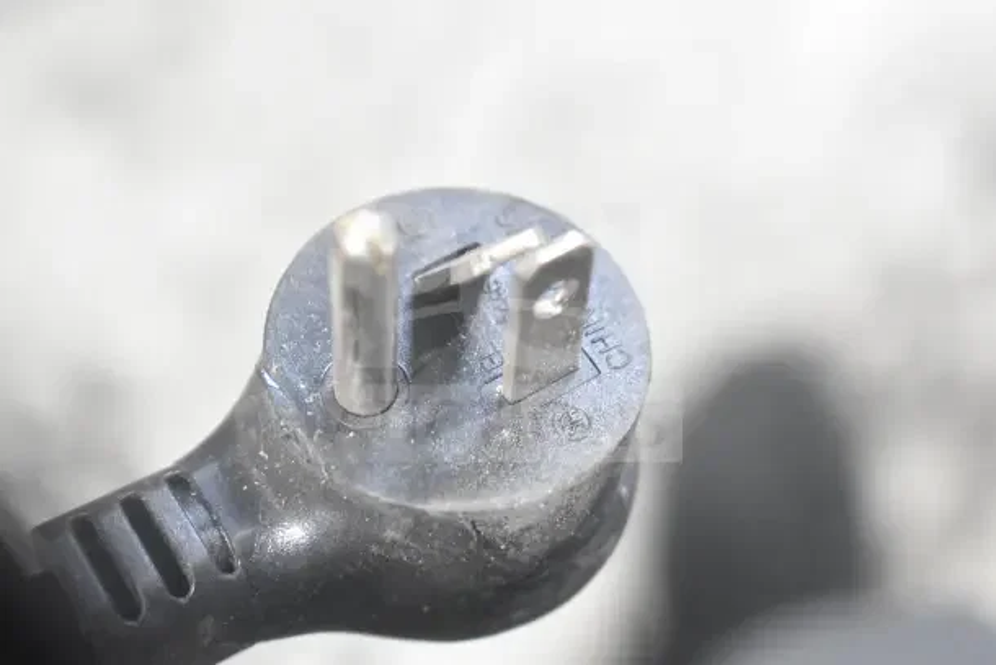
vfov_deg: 16.6
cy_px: 332
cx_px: 498
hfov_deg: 24.6
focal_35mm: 82
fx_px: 2283
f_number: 5.6
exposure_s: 1/125
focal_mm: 55
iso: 6400
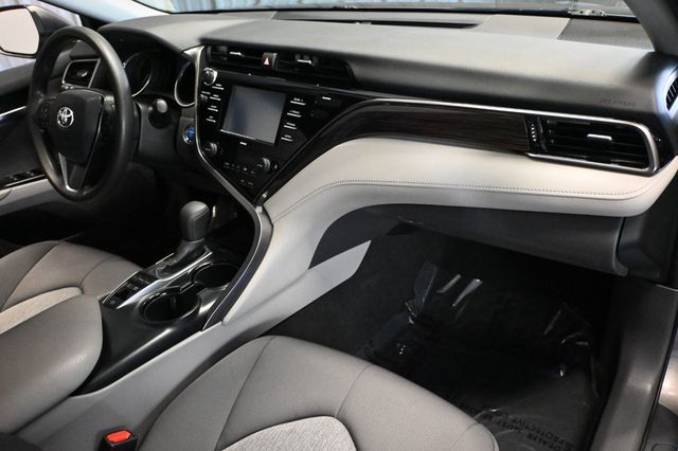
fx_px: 551
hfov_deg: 63.2
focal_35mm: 29
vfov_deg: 44.6
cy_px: 226
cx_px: 339
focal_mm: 19.5
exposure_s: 1/60
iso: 7200
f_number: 3.8
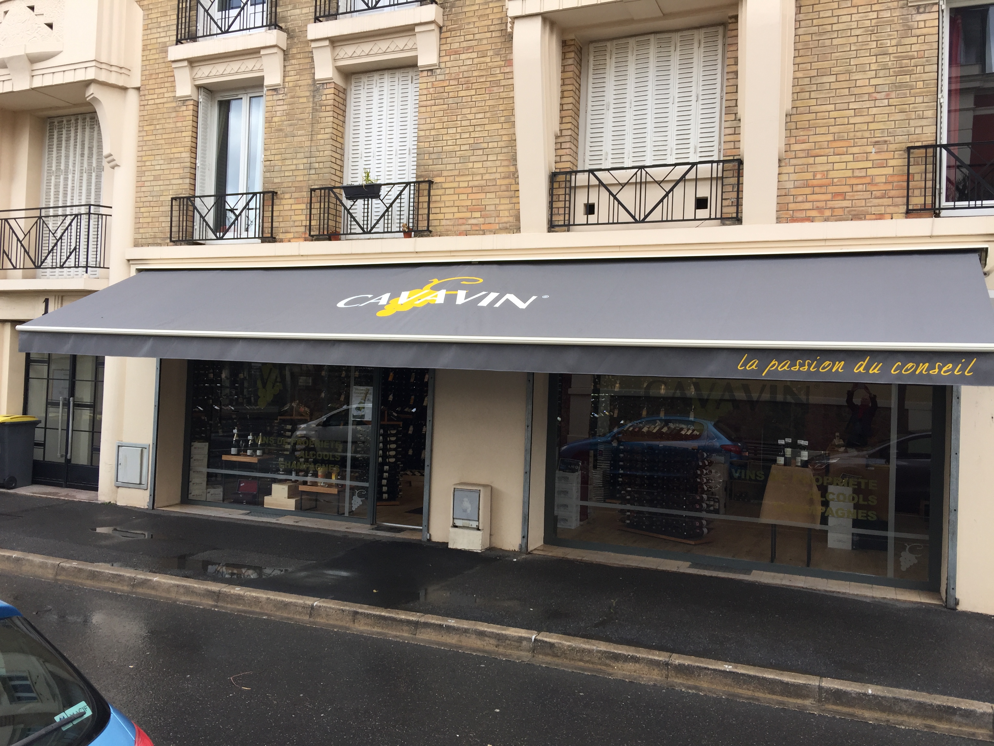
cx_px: 497
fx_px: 833
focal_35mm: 29
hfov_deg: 61.7
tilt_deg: +1.5
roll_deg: -2.2
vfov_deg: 48.2
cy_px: 373
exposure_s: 1/211
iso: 32
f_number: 2.2
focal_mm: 4.15
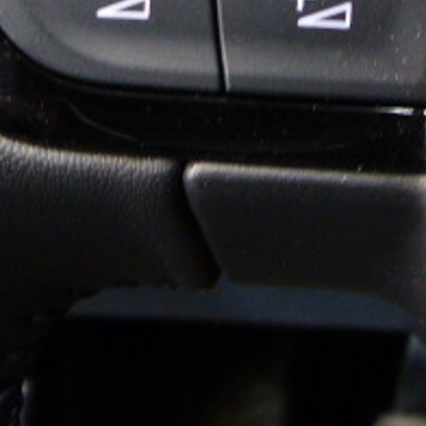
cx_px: 291
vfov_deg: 21.5
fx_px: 1044
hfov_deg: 22.9
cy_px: -76
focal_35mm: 75
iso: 400
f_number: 2.8
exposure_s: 1/8
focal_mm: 4.5
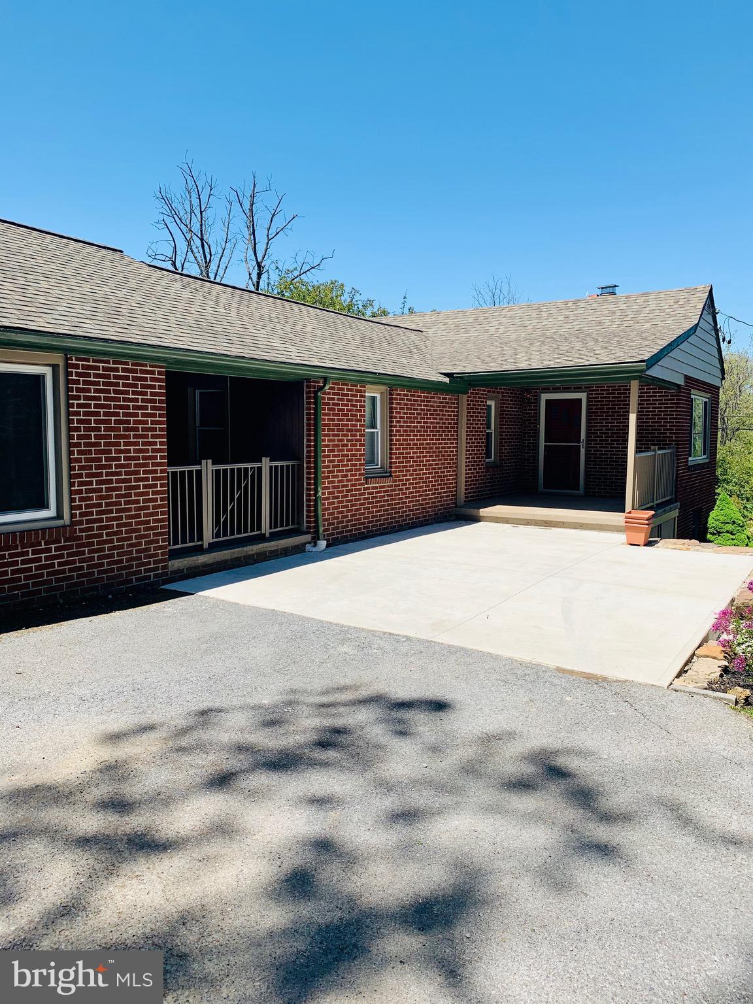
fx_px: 754
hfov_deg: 53.1
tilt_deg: -4.2
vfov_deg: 67.3
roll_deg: -0.4
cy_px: 502
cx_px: 376
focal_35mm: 26
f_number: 1.8
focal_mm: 4.25
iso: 25
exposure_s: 1/2208
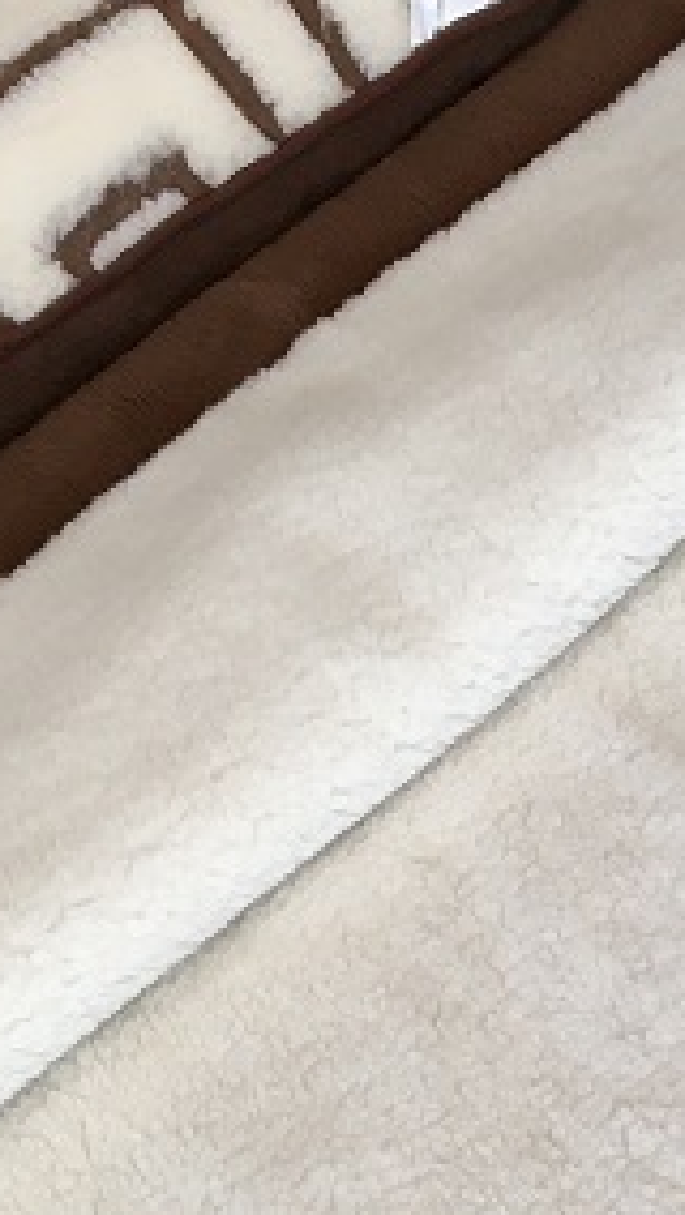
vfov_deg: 23.7
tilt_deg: -50.6
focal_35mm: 89
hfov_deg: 13.2
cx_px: 852
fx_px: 2870
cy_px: 911
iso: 25
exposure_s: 1/33
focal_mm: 4.15
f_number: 2.2
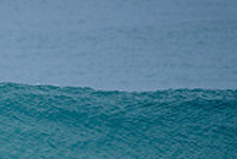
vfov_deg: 0.8
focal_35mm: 1693
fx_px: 11166
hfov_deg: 1.2
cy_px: 170
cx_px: -146
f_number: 5.6
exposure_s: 1/2000
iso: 450
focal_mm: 480
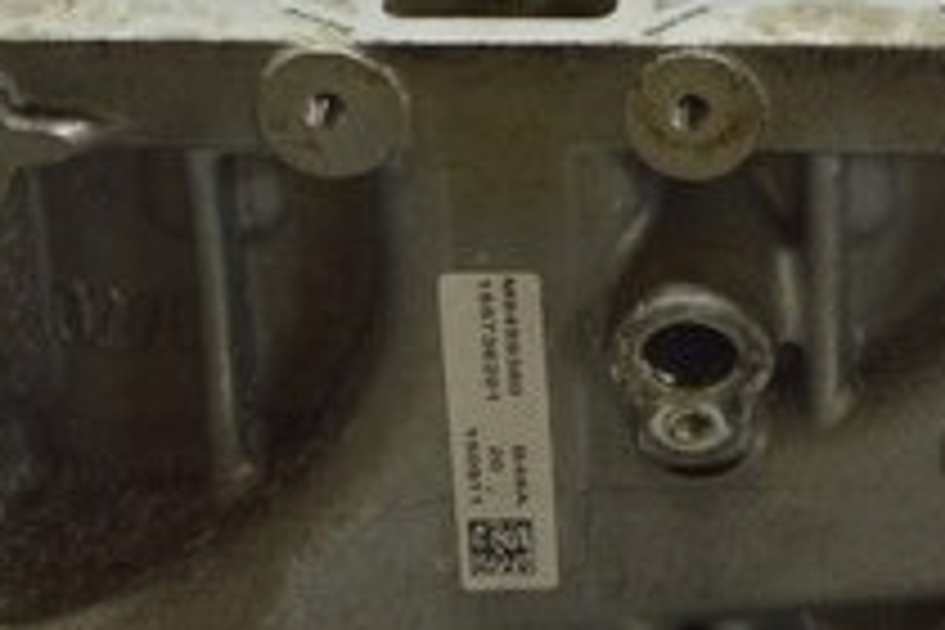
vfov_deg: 8.9
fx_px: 4027
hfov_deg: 13.2
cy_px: 619
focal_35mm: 153
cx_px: 904
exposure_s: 1/20
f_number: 5.6
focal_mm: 21
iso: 400
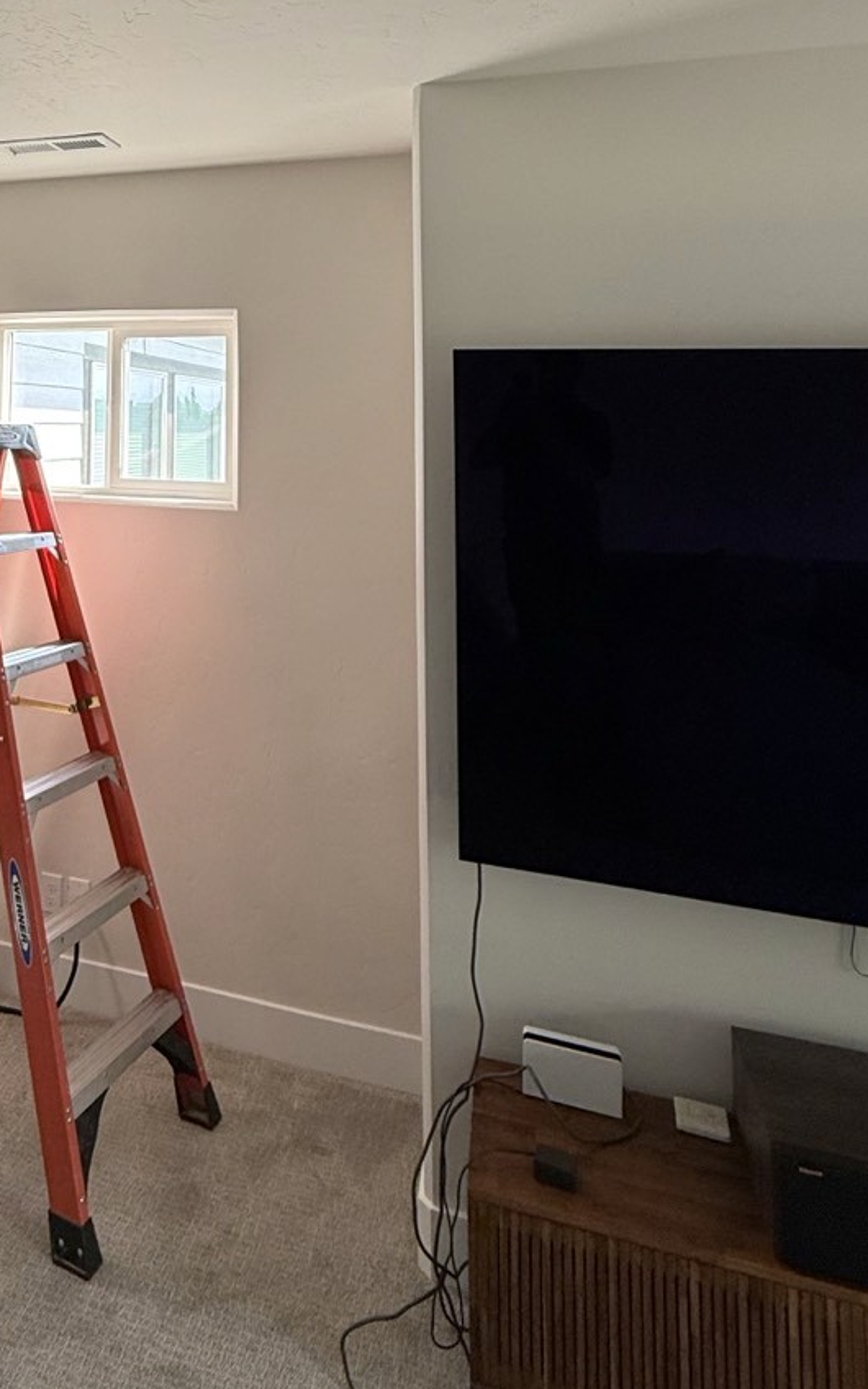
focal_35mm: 28
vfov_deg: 62.1
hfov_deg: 41.7
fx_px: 1060
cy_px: 324
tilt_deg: +10.1
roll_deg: -1.3
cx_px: 120
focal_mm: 2.22
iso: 64
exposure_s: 1/101
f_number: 2.2
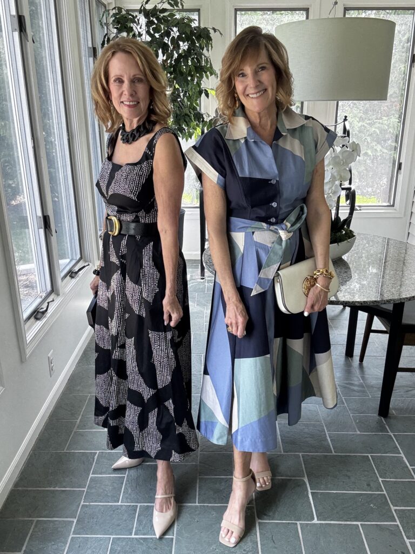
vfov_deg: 60.0
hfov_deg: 46.8
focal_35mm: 30
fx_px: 480
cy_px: 277
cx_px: 208
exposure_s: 1/60
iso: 50
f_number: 1.9
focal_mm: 2.69
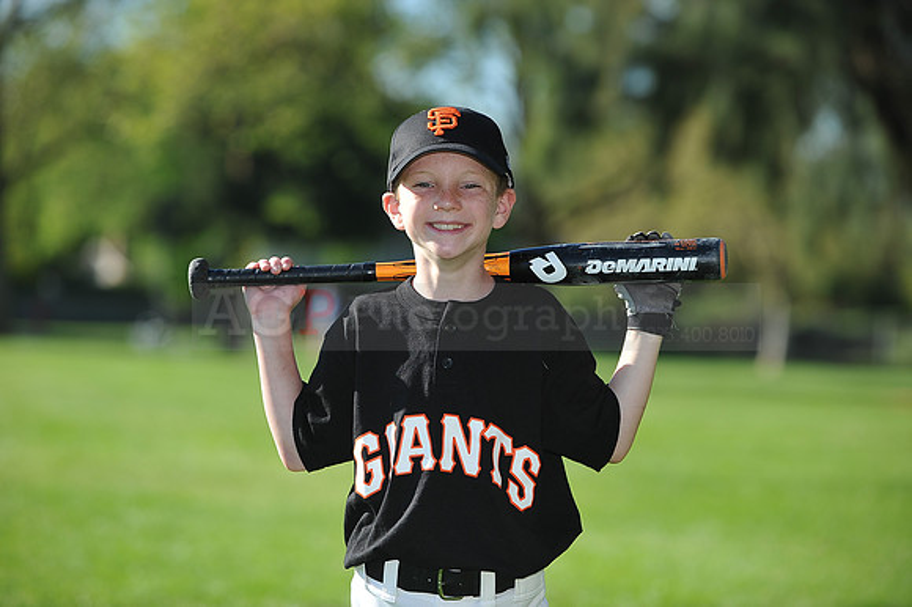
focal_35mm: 200
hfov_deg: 10.3
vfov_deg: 6.9
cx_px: 456
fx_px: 5064
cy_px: 304
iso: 200
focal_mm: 200
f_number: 4.5
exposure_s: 1/1000
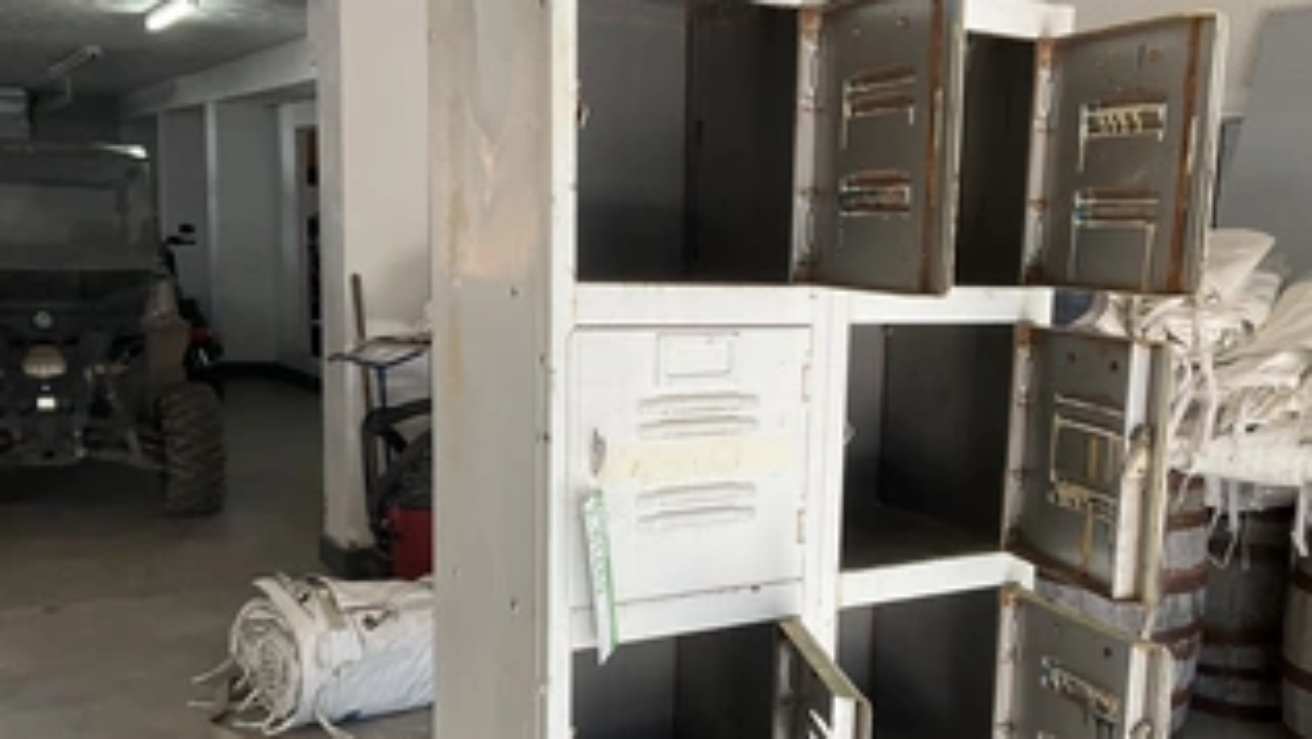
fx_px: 1392
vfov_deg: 29.6
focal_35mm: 40
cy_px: 453
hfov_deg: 50.1
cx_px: 793
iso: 40
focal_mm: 3
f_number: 1.8
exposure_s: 1/120
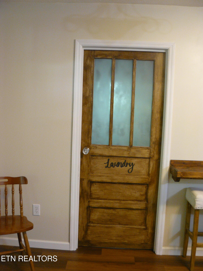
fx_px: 281
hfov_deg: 39.7
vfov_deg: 51.4
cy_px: 136
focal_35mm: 36
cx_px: 102
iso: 200
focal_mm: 6
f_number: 2.8
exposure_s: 1/6
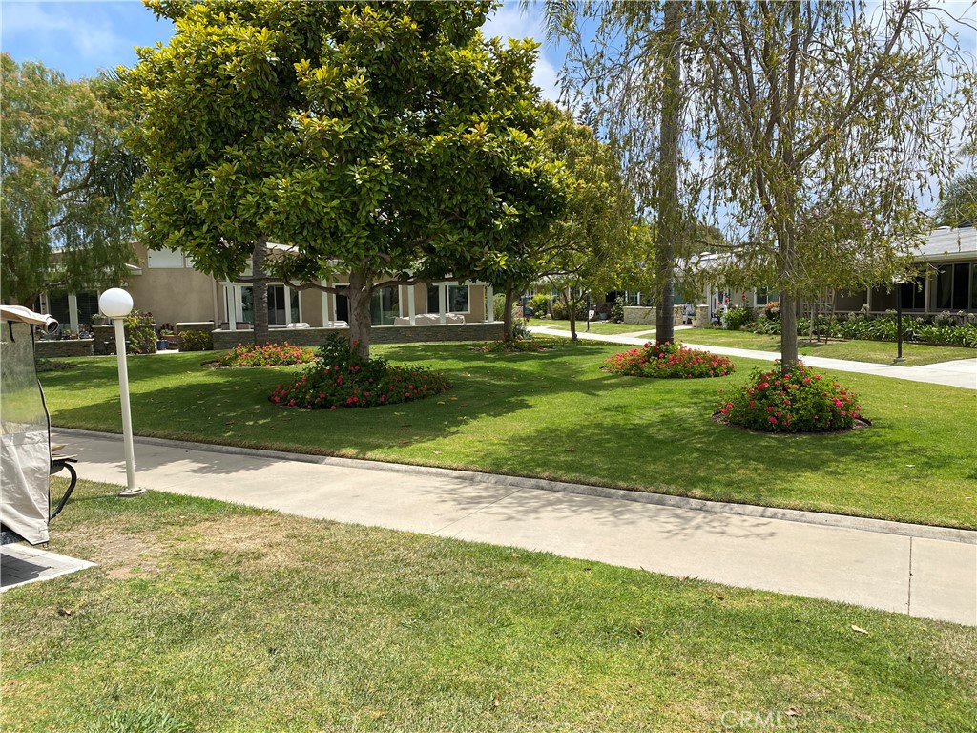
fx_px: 734
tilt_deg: -5.1
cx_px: 488
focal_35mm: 26
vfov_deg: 53.1
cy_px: 366
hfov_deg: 67.3
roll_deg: +1.2
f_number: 1.8
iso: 32
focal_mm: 4.25
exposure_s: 1/2513
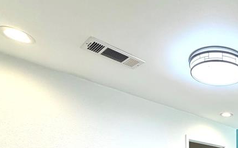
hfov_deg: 45.7
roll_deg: +0.9
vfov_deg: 28.9
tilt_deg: -2.7
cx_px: 243
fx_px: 227
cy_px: 197
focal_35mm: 35
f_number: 2.2
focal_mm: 2.22
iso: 200
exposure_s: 1/120
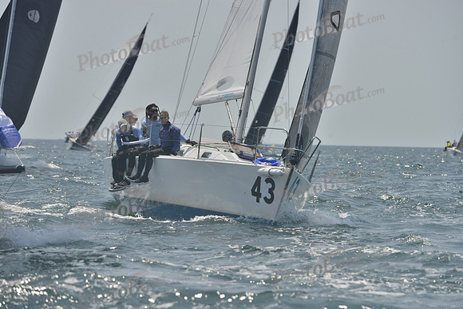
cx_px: 232
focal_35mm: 240
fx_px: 3087
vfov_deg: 5.7
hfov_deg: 8.6
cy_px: 154
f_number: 8
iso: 280
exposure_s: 1/1250
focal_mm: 240
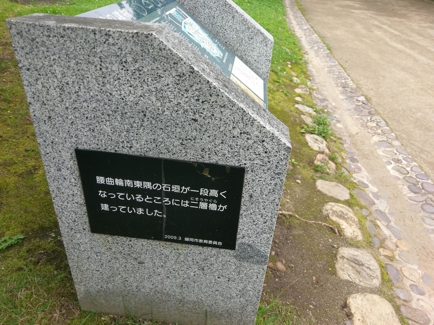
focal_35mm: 26
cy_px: 162
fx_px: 326
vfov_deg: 53.1
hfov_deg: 67.3
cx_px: 217
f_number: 1.8
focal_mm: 4.58
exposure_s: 1/372
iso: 100
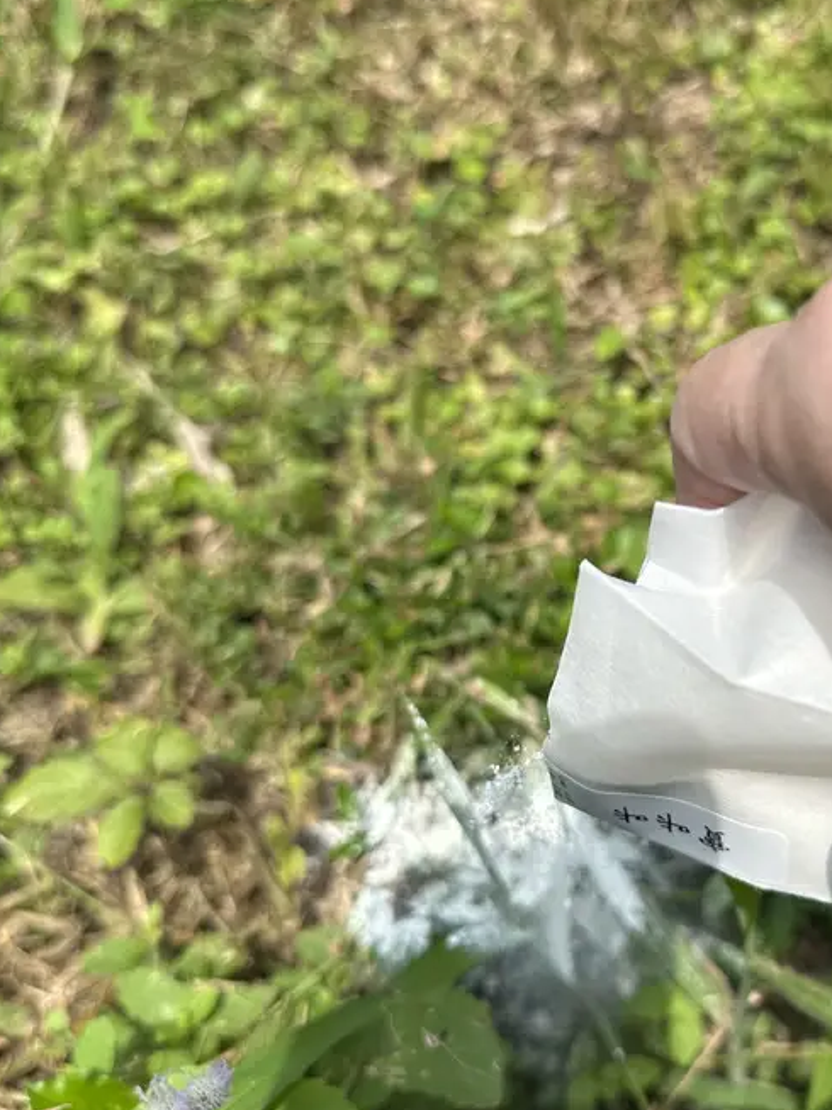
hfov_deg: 37.7
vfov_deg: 50.2
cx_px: 618
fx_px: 1187
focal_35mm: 37
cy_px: 565
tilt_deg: -60.3
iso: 80
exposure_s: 1/4184
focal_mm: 6.9
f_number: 1.8
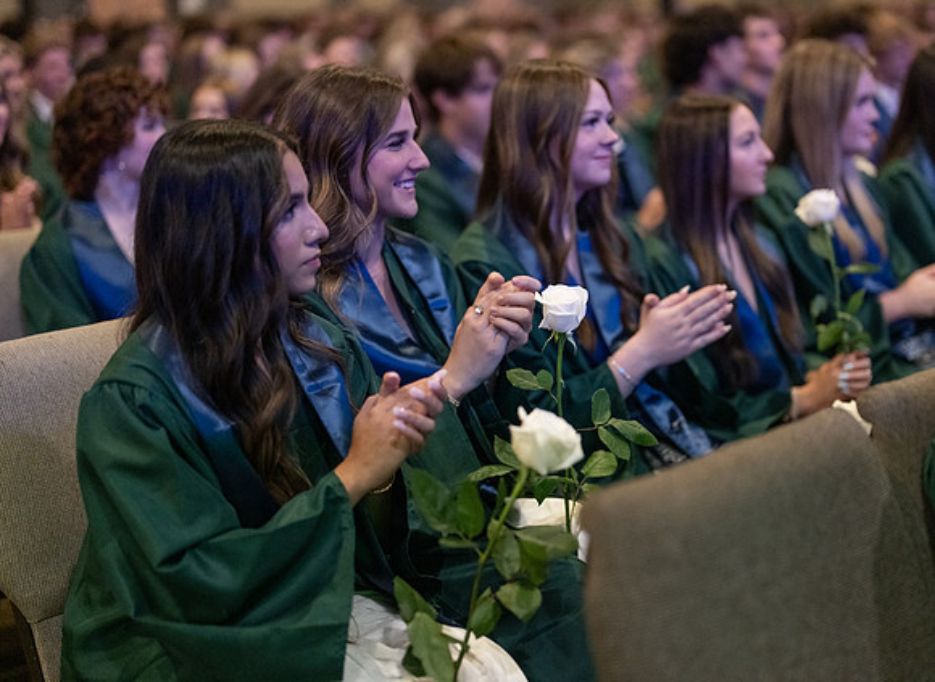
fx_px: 1533
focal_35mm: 57
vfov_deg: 25.1
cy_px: 314
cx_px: 552
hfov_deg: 33.8
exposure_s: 1/320
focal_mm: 50
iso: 3200
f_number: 1.2
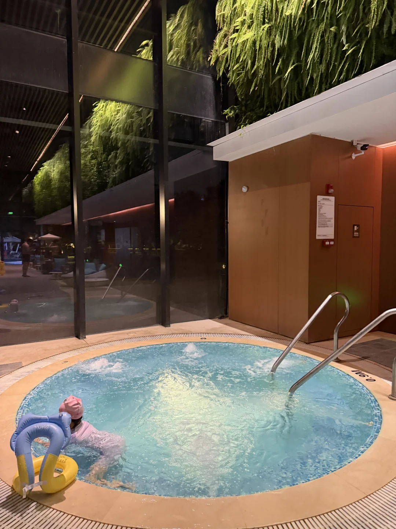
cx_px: 198
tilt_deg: -5.3
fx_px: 366
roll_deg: +0.3
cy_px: 264
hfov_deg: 56.8
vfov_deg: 71.6
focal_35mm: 24
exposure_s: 1/33
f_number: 1.78
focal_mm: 6.76
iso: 640
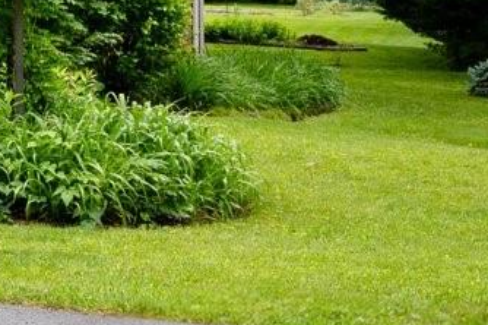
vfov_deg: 9.0
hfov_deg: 11.7
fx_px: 1991
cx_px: -652
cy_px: -189
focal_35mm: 147
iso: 200
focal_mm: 24
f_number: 8
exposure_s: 1/200
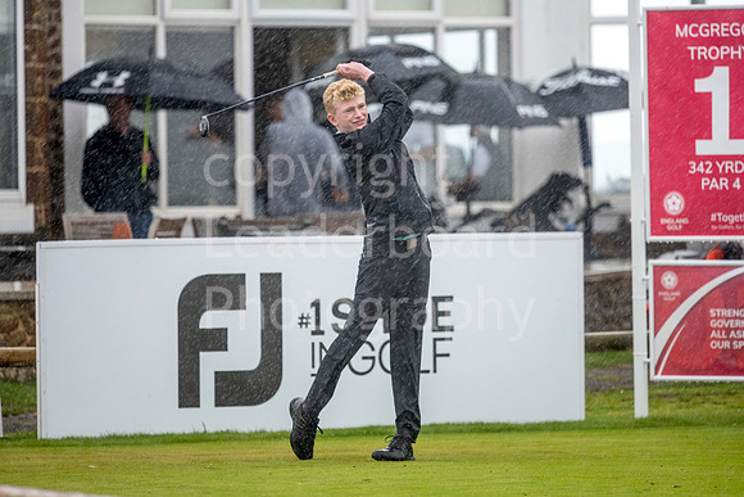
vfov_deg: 4.6
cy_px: 248
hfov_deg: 6.9
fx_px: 6201
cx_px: 372
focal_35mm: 300
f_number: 4
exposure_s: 1/500
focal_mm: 300
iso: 400
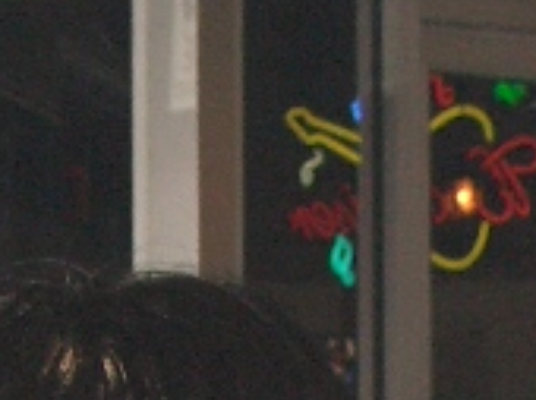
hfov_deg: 7.9
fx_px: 3850
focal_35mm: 249
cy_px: 1036
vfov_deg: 5.7
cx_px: -25
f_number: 2.8
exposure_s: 1/60
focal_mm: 7.1
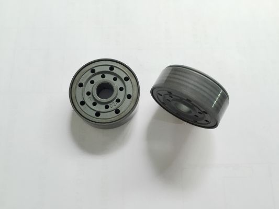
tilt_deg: -74.0
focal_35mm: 29
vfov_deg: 48.2
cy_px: 104
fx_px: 234
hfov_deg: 61.6
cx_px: 140
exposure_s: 1/30
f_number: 2.2
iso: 64
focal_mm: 4.15
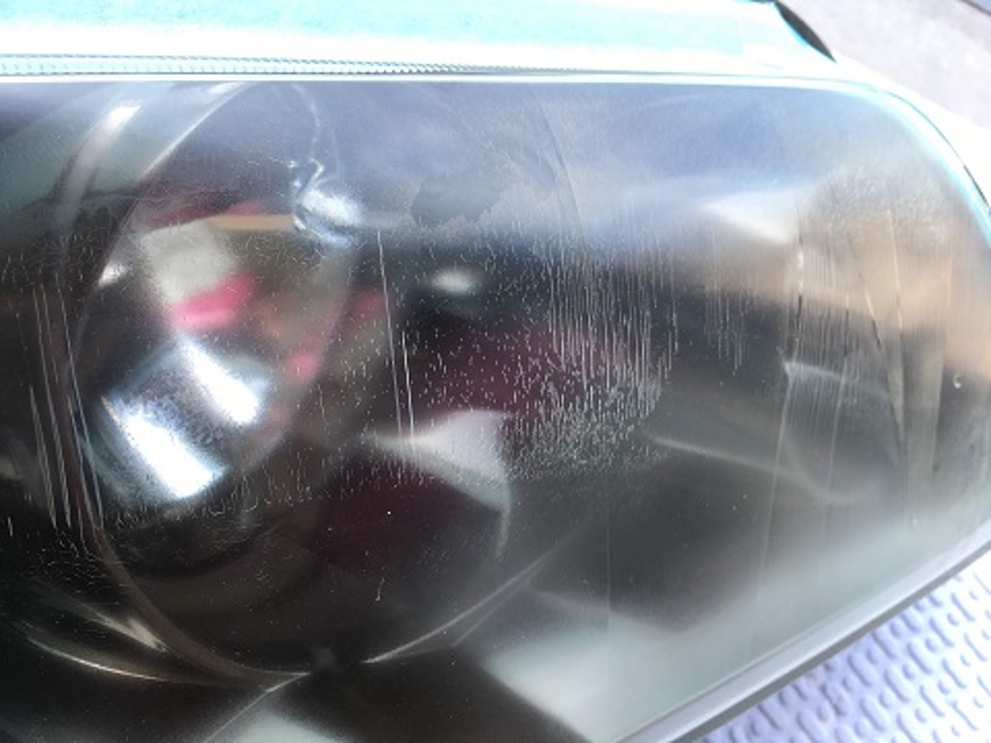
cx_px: 496
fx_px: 830
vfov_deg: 48.2
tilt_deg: -65.6
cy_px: 372
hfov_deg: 61.7
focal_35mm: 29
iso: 25
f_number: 2.2
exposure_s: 1/120
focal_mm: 4.15
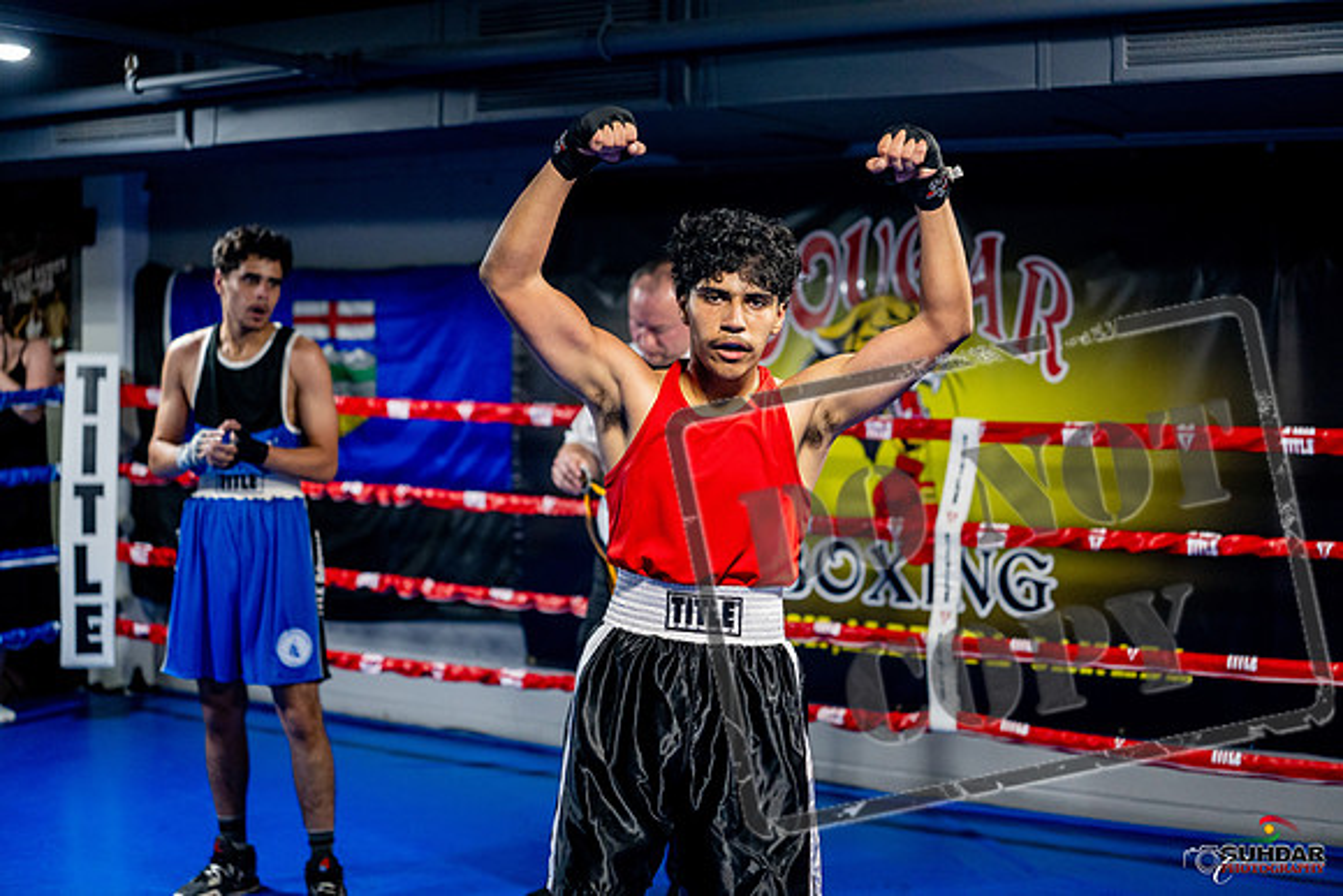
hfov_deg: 39.6
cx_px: 672
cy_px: 448
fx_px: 1866
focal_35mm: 50
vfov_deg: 27.0
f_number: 2
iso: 4000
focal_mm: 50
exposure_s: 1/1000
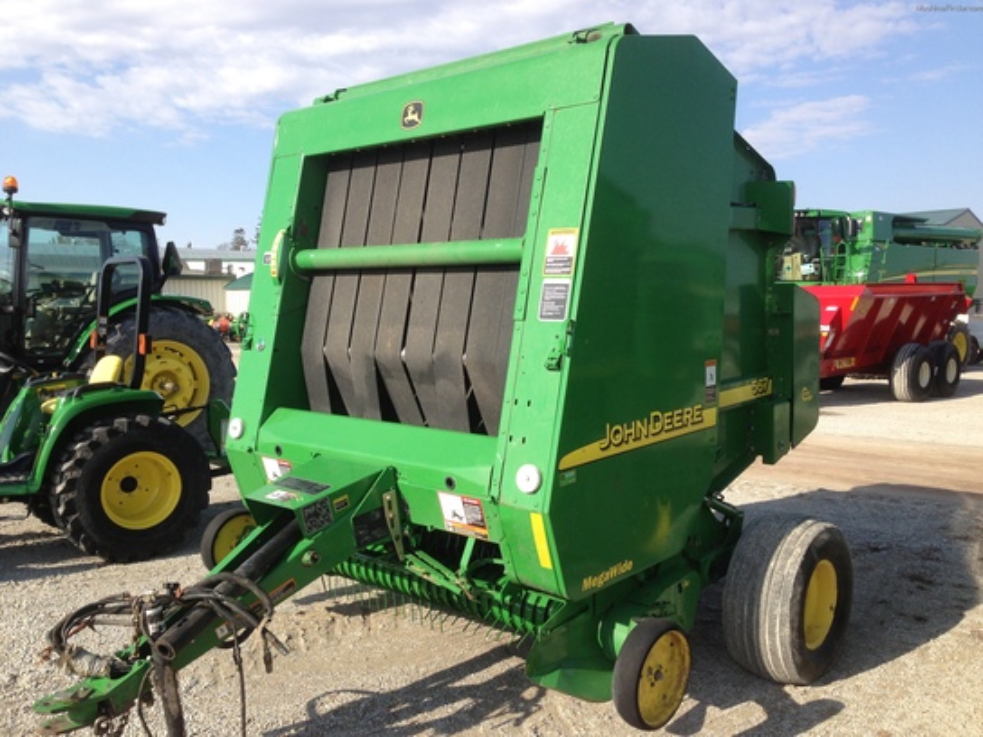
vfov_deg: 42.9
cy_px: 368
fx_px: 937
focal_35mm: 33
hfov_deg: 55.4
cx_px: 492
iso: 50
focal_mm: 4.13
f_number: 2.4
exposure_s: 1/968
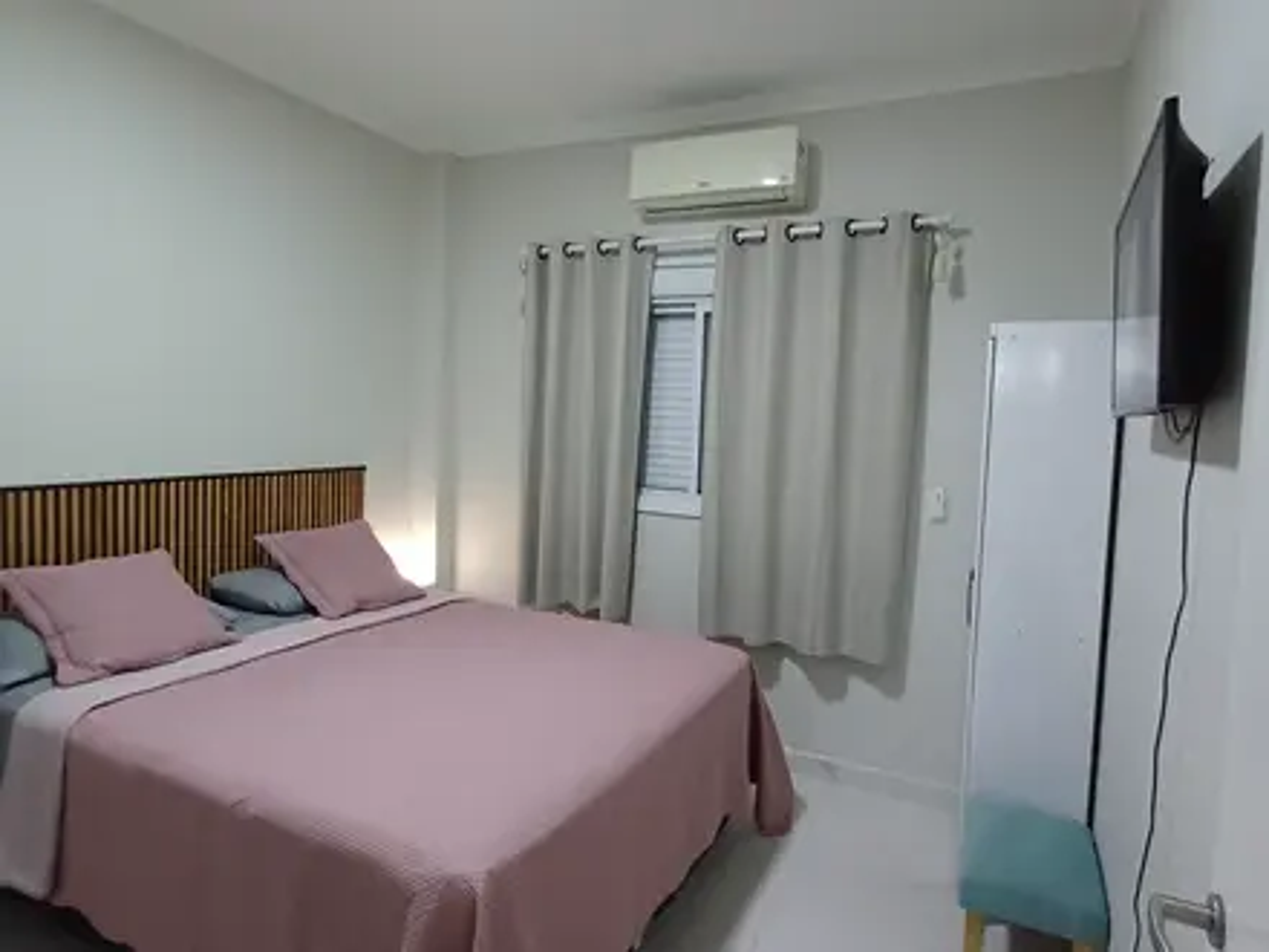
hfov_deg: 94.5
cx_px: 634
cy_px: 476
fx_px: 587
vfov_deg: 78.1
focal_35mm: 16
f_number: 2.2
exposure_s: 1/24
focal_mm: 1.64
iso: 320
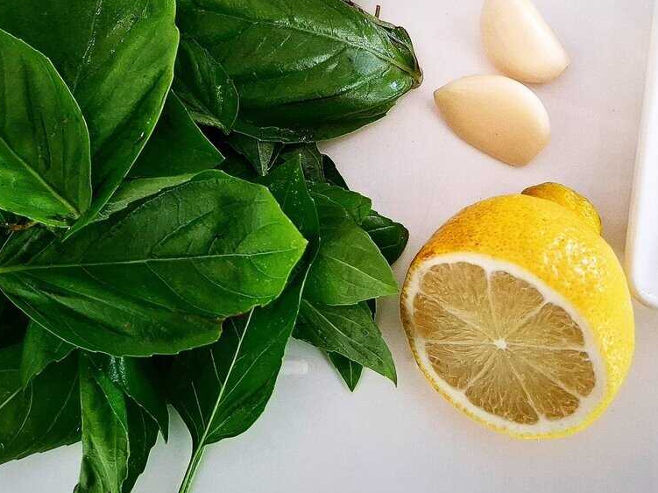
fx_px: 931
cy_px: -20
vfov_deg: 27.6
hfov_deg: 38.9
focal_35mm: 49
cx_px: 299
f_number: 1.8
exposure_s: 1/100
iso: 320
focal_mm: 5.54
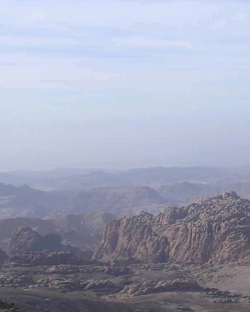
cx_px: 175
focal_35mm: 82
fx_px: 758
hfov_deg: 18.7
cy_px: 212
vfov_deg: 23.2
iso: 100
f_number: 5.6
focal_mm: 5.8
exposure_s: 1/322
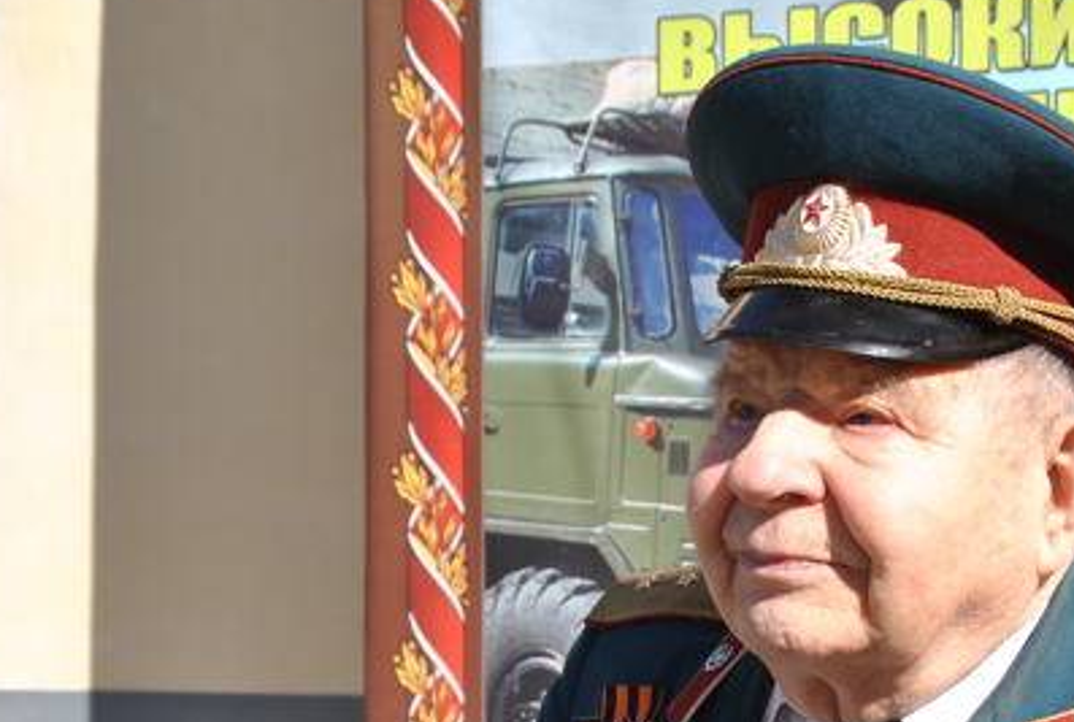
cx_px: 624
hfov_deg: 22.5
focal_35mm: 90
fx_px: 2692
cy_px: 635
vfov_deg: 15.1
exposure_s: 1/320
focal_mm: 32
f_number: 9
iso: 100
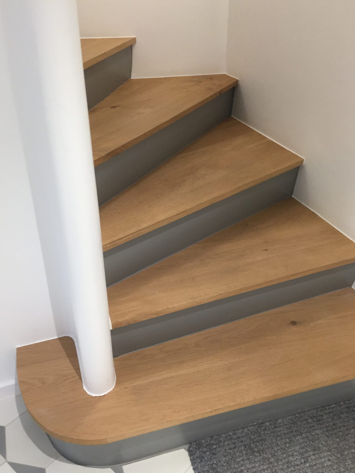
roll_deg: -0.9
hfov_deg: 45.4
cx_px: 184
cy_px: 243
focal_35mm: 31
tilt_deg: -32.6
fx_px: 424
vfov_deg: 58.3
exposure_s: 1/33
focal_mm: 4.15
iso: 125
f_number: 2.2
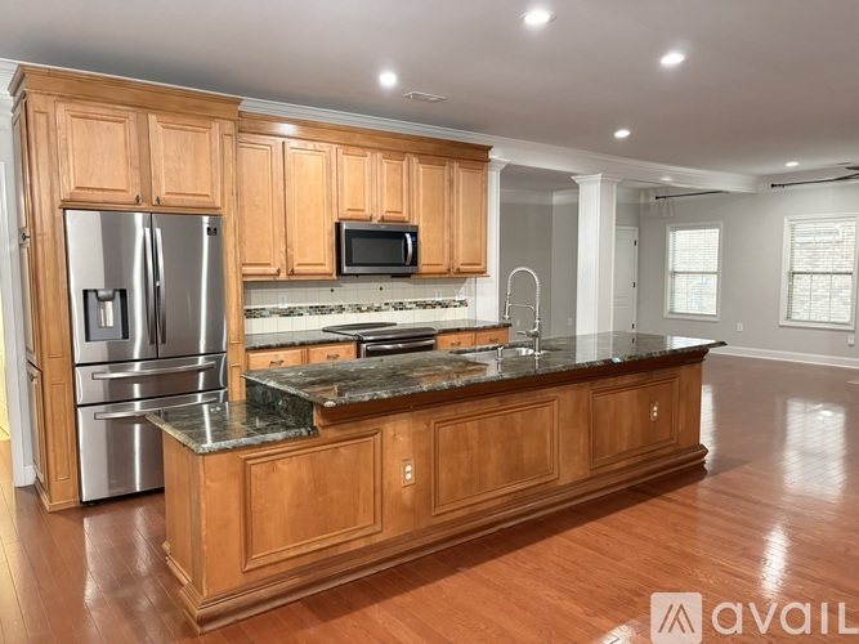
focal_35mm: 26
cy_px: 322
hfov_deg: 67.3
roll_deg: +0.2
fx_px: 645
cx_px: 430
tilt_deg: -5.5
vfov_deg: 53.0
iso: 320
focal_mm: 5.96
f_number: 1.6
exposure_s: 1/60
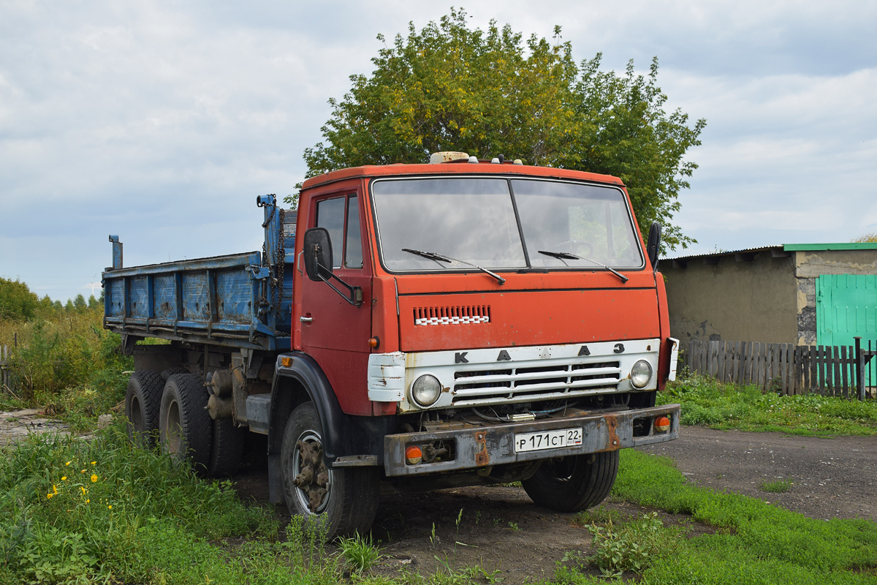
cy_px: 292
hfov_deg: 47.9
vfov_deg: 33.0
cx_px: 438
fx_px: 987
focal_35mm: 40
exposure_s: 1/800
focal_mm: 27
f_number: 6.3
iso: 200
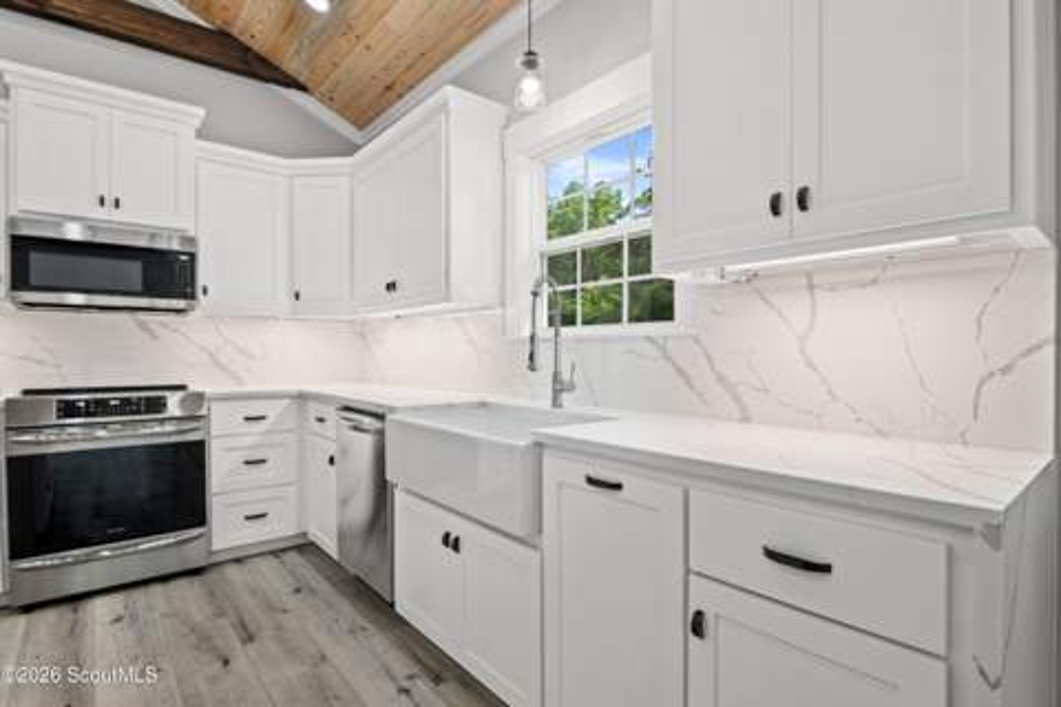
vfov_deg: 72.1
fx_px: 486
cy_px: 354
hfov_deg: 95.0
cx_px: 530
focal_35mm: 16
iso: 250
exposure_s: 1/13
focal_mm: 11
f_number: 7.1
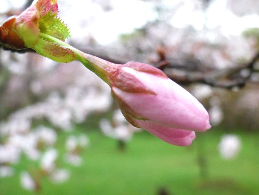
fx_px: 307
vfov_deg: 35.1
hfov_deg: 45.8
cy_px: 98
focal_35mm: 41
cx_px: 130
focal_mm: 7.3
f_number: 3.9
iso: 80
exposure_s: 1/50
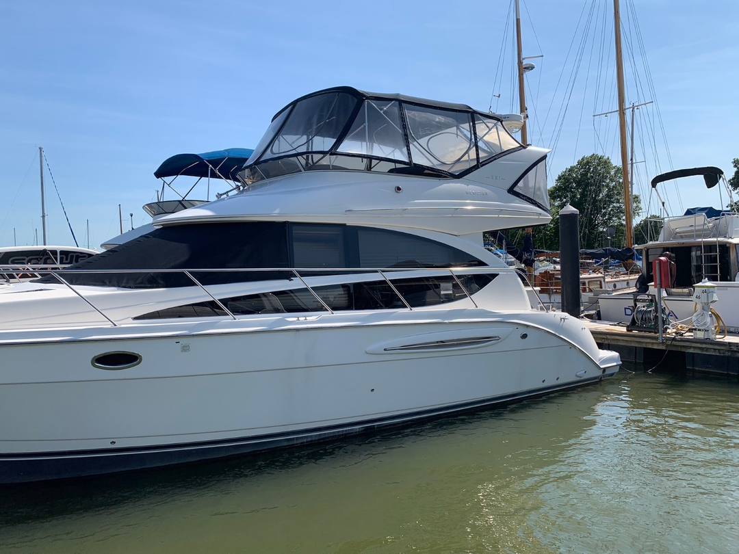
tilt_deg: +0.6
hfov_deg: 67.3
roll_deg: +0.8
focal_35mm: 26
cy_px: 277
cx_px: 370
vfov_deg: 53.1
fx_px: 555
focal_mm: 4.25
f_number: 1.8
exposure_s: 1/2421
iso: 25
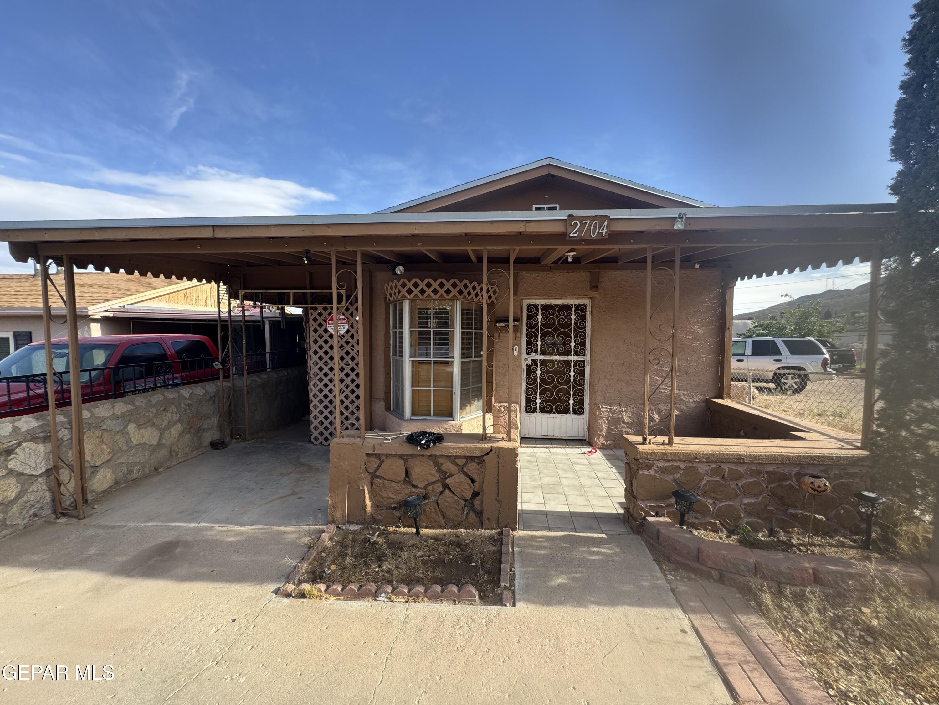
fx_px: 380
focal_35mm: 14
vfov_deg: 85.7
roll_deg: +0.1
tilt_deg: -3.8
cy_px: 352
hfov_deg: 102.1
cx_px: 470
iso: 40
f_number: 2.2
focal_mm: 2.22
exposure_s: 1/370
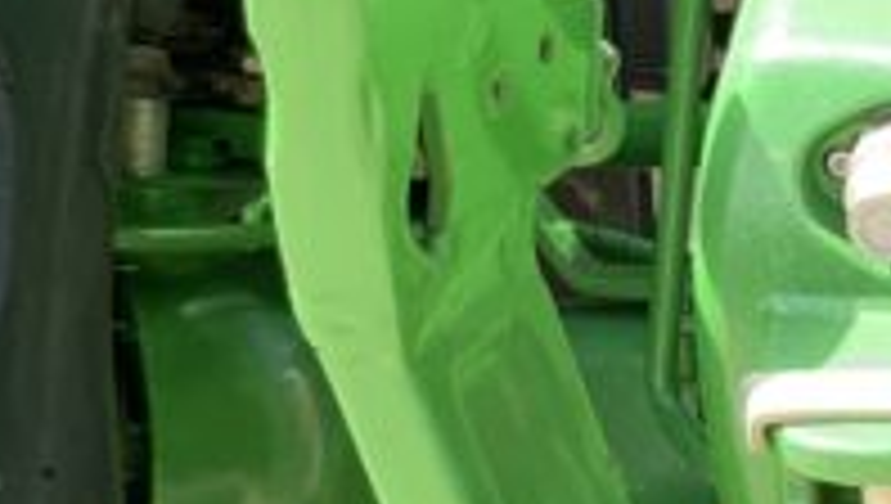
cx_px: 1688
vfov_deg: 7.4
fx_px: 3856
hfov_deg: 12.0
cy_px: 706
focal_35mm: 163
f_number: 1.8
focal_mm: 3
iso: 16
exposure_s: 1/179
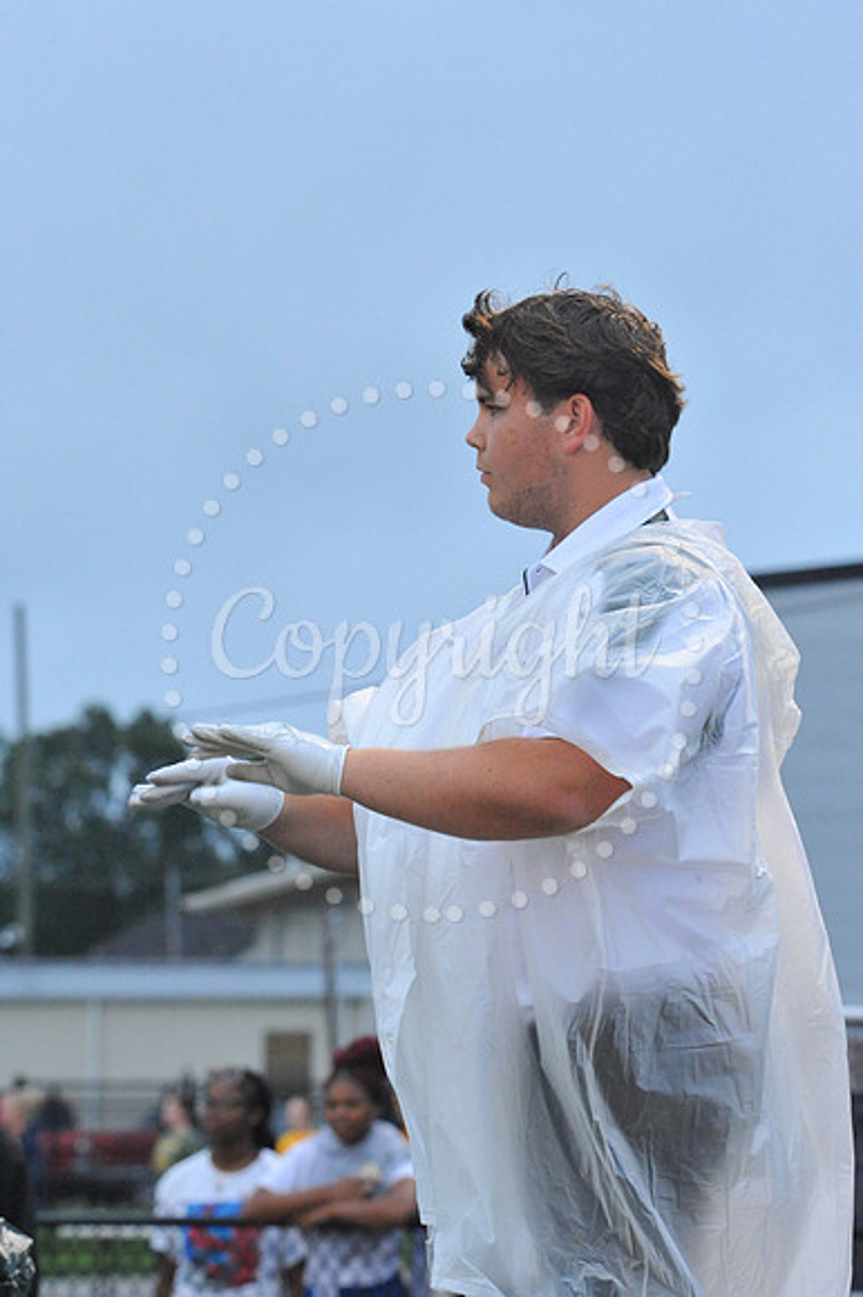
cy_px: 648
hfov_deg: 6.5
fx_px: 7560
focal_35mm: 210
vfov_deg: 9.8
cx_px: 432
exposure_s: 1/200
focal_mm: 210
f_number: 11
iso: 6400
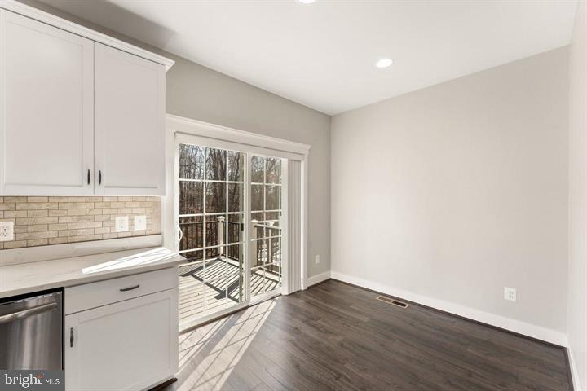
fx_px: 228
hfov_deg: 104.3
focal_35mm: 14
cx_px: 294
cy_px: 196
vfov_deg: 81.2
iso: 500
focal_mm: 14
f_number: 8
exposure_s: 1/50
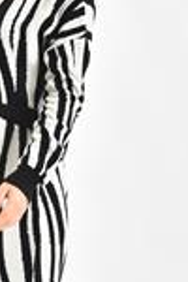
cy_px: 204
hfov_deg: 5.3
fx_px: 2013
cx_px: -19
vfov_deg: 8.0
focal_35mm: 257
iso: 100
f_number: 6.3
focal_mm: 86
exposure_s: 1/160
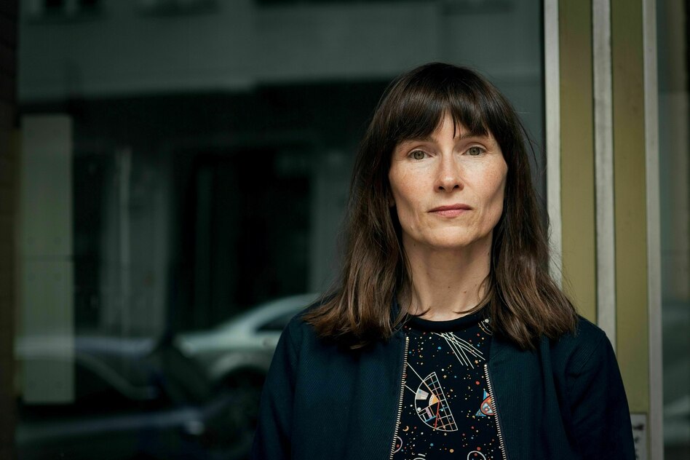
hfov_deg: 23.9
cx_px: 345
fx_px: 1629
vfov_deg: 16.1
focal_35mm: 85
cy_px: 230
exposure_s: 1/200
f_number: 5
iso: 500
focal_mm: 85
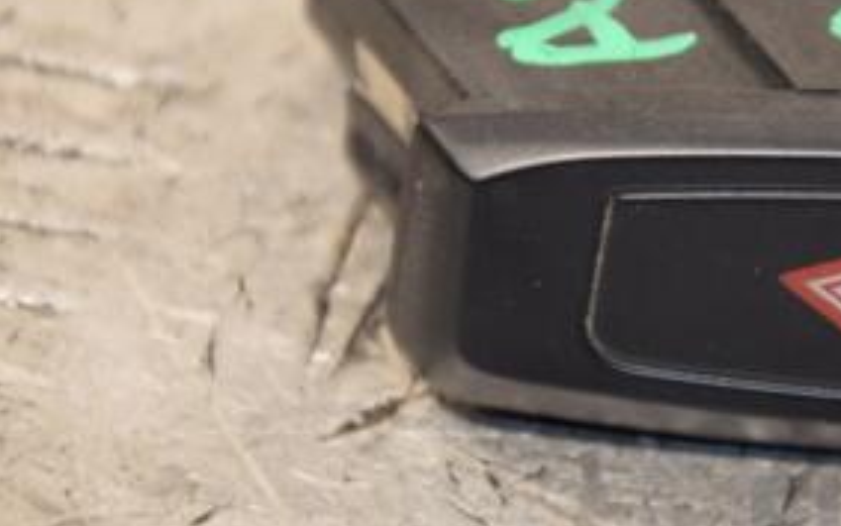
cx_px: 695
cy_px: 125
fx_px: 7796
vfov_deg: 3.9
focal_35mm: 340
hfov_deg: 6.2
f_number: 5.6
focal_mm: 105
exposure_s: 1/160
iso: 800
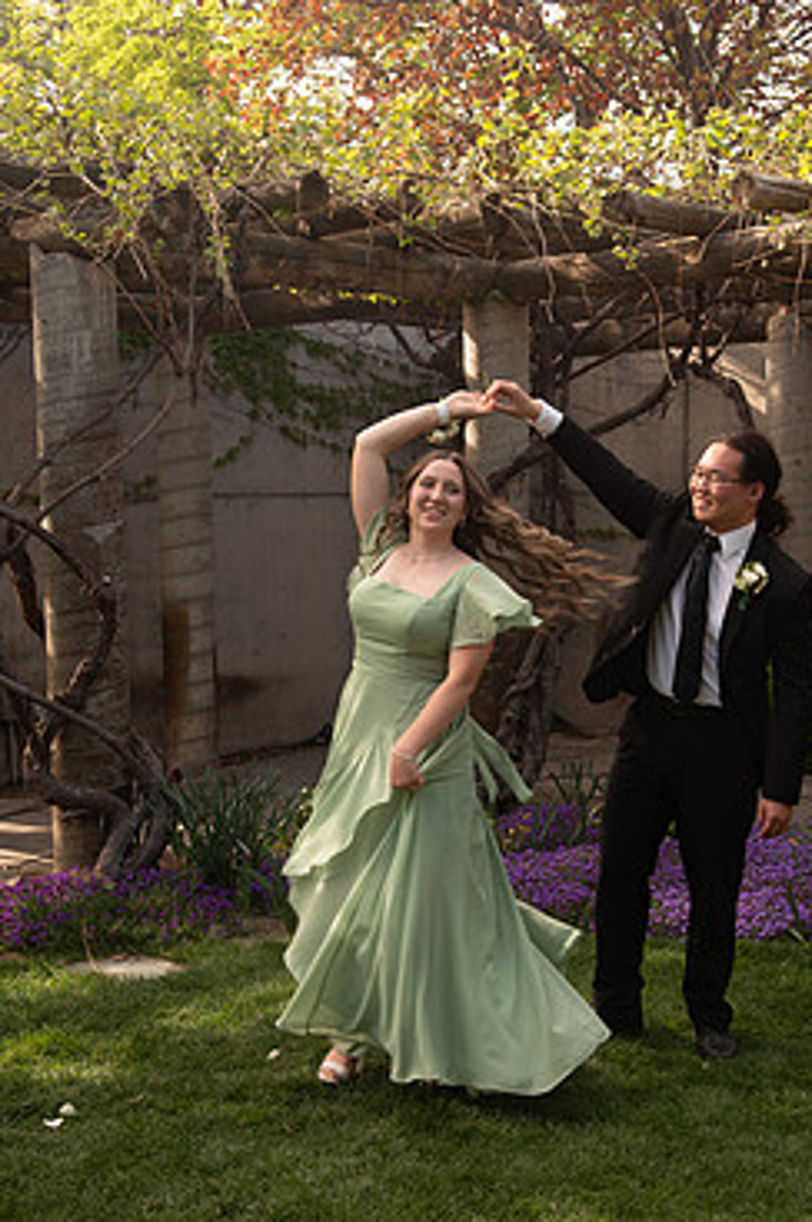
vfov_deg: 36.8
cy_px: 723
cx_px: 466
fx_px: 1830
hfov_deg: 25.0
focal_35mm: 54
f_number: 5.6
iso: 250
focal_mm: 44
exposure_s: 1/125
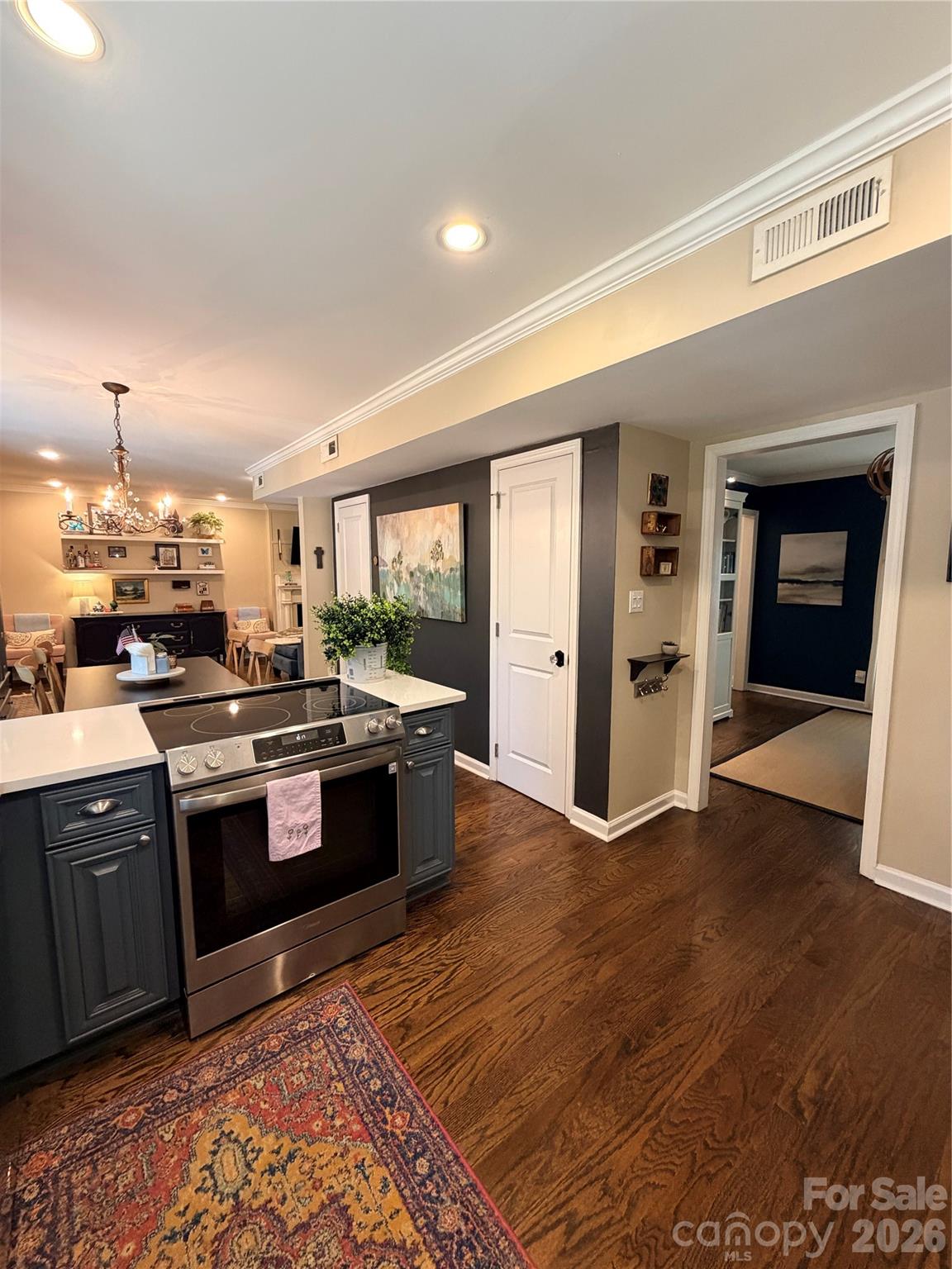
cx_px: 476
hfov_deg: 85.7
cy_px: 634
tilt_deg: -7.0
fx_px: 513
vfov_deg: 102.1
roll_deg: -0.7
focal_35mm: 14
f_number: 2.2
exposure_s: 1/60
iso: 320
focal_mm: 2.22
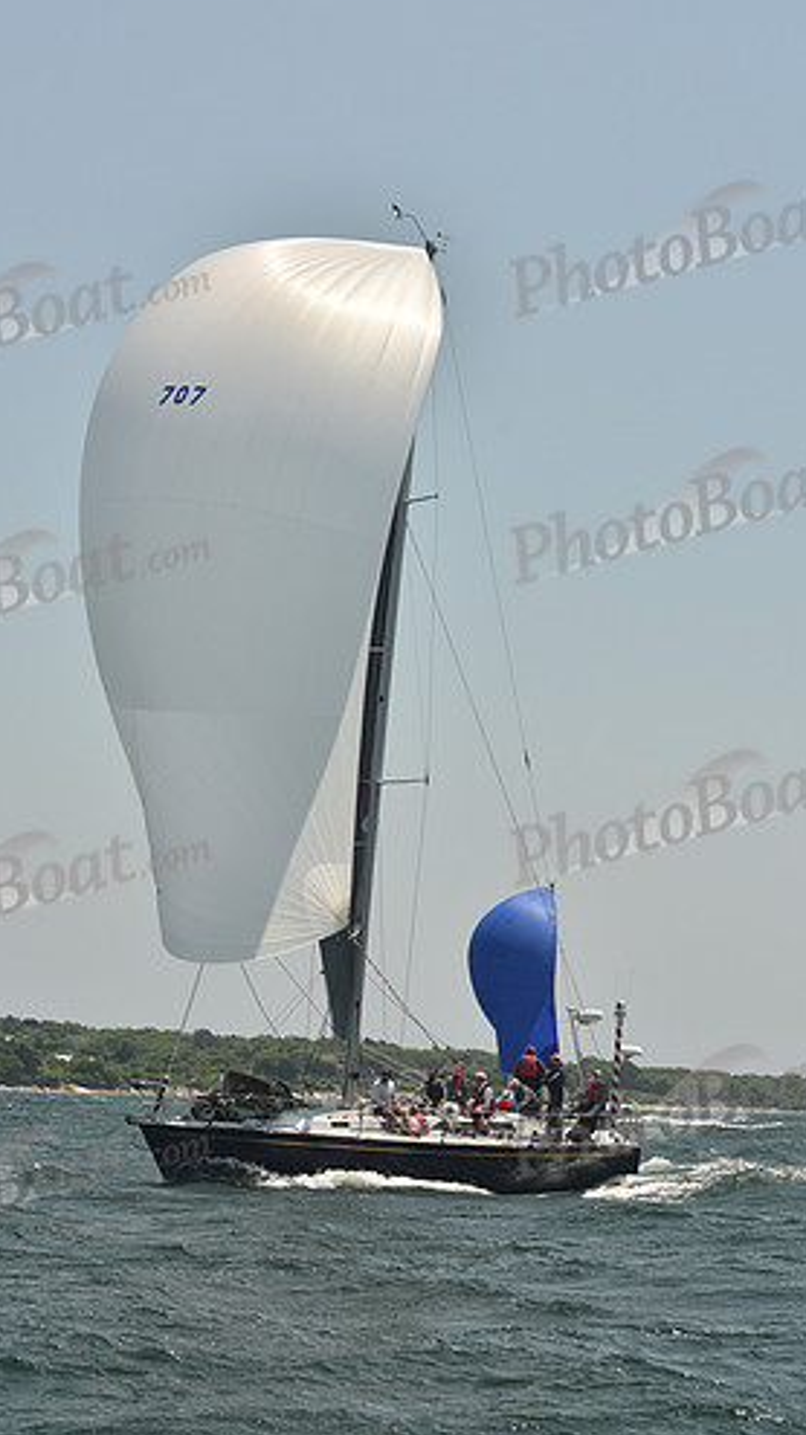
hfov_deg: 14.0
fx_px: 3271
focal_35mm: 86
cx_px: 361
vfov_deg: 24.7
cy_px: 702
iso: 250
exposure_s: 1/640
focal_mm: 70
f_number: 7.1
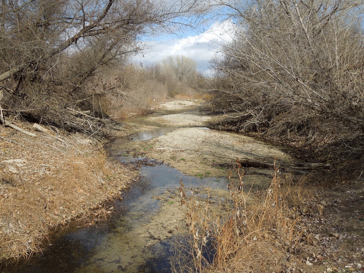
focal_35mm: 35
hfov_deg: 52.6
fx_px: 368
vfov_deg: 40.7
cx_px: 182
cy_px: 136
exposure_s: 1/800
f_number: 3.7
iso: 100
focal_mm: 6.3
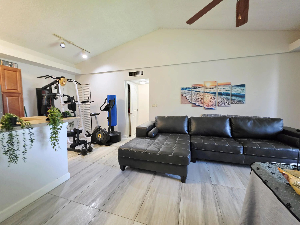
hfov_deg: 106.2
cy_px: 112
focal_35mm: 13
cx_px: 150
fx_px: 113
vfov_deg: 89.9
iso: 400
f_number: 1.9
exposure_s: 1/60.2
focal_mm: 2.2
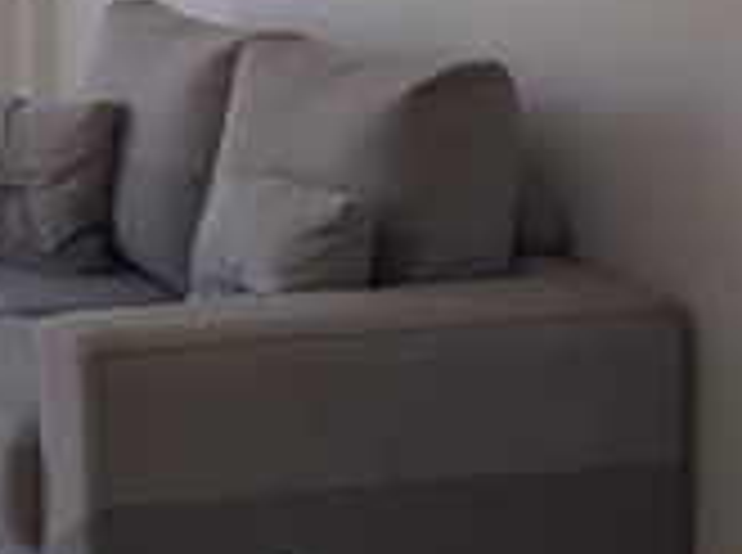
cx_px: -533
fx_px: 2289
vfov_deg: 13.5
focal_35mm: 107
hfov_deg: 16.0
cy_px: -68
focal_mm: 6.04
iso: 50
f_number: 1.9
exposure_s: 1/194
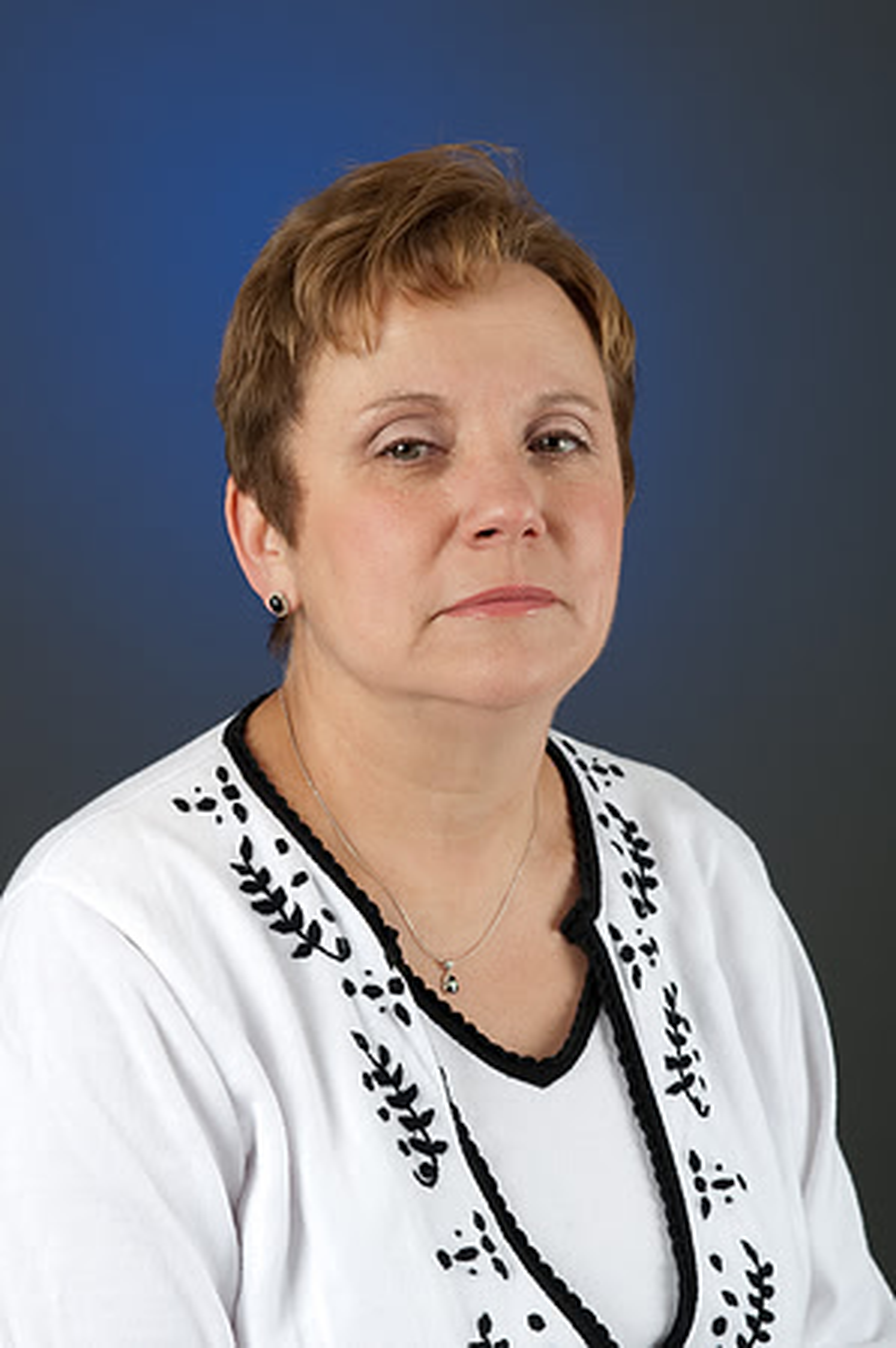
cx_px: 448
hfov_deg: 19.4
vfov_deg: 28.9
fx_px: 2619
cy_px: 674
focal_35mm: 70
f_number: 8
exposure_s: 1/250
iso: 100
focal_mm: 70
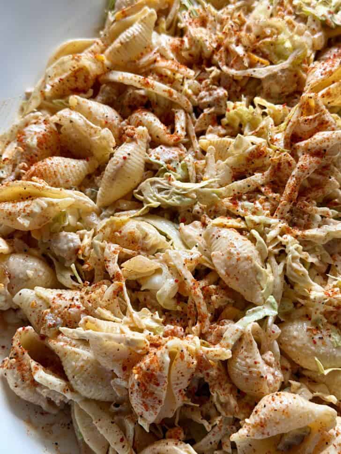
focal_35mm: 48
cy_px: 227
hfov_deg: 30.3
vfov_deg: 39.7
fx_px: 631
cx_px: 170
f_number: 1.8
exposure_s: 1/95
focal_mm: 6.8
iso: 100
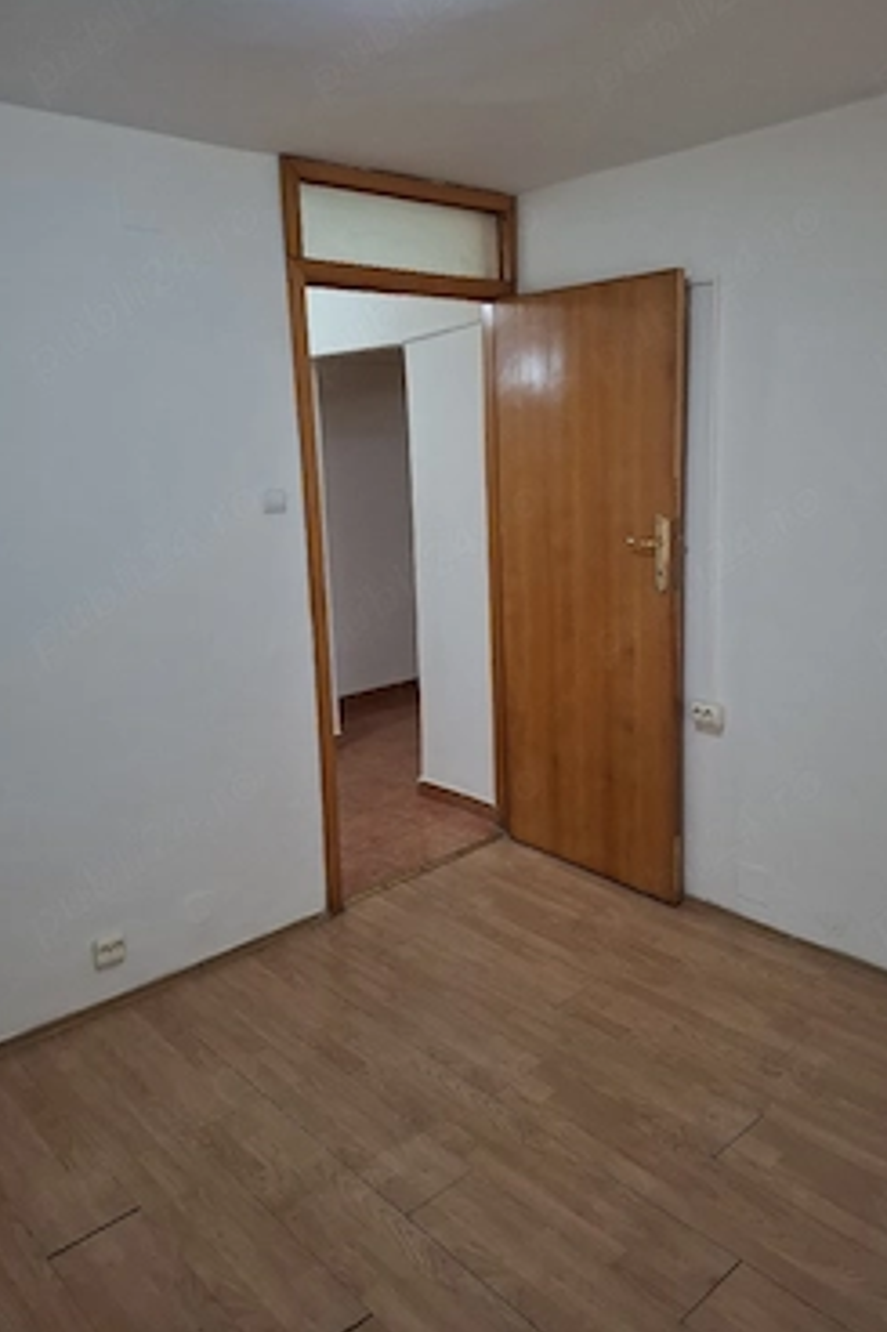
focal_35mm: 26
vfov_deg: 69.3
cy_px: 615
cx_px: 496
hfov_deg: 49.4
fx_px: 962
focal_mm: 5.54
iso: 250
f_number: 1.8
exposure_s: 1/50
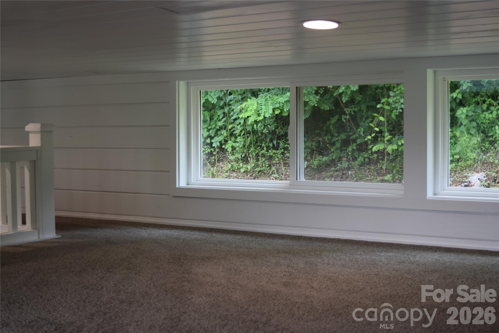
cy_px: 166
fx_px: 832
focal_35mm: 60
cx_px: 250
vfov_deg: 22.6
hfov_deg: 33.4
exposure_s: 1/80
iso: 400
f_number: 4.8
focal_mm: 40
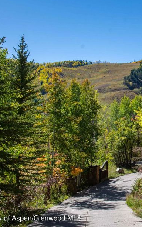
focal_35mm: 56
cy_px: 104
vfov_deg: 36.3
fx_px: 347
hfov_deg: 22.3
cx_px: 141
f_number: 10
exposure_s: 1/250
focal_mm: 22
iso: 280
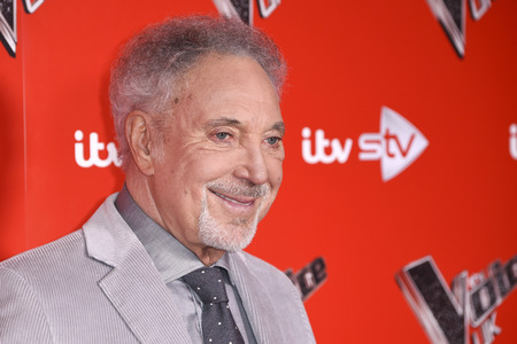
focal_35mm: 260
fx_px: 3734
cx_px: 258
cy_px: 172
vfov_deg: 5.3
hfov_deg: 7.9
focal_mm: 260
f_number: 5.6
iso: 1000
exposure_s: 1/250
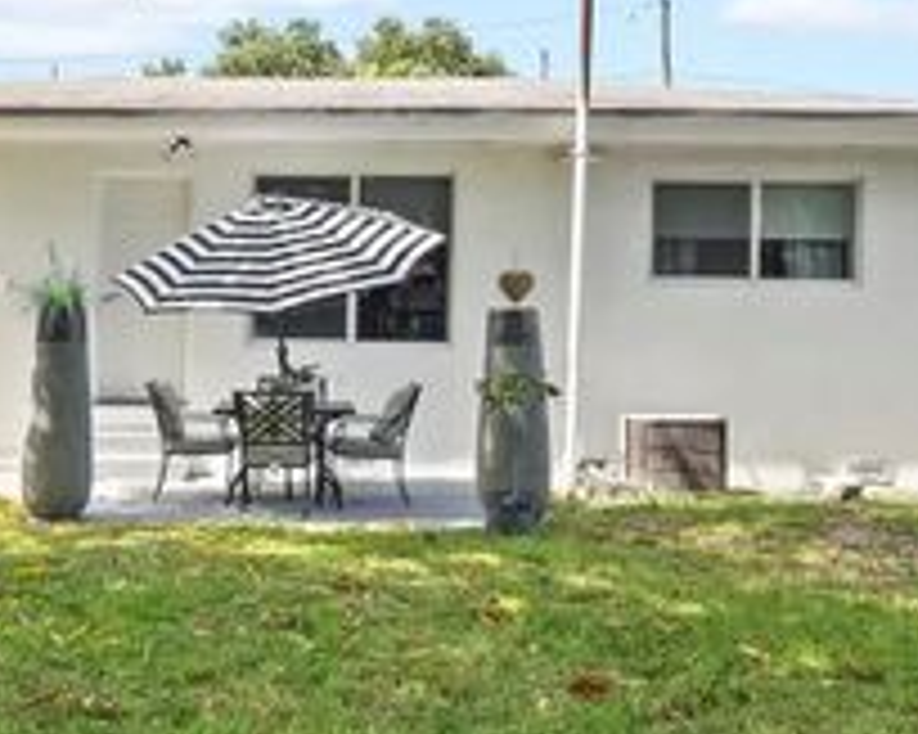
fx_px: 1276
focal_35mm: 47
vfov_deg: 31.7
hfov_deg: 39.5
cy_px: 221
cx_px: 410
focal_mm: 16
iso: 80
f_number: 9
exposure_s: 1/25
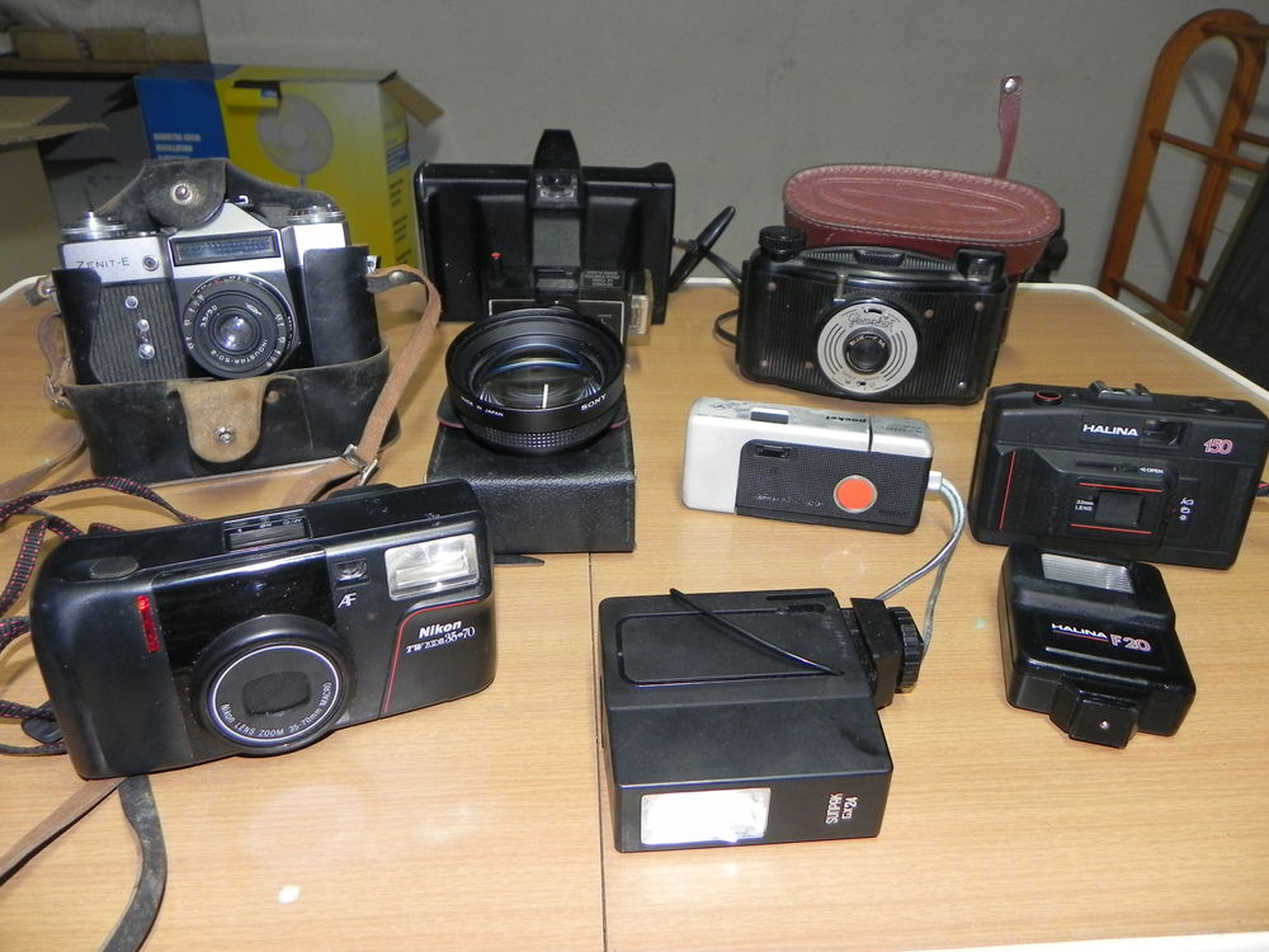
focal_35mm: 26
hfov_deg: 67.3
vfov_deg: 53.1
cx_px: 634
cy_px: 476
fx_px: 953
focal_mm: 4.6
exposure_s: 1/30
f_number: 2.8
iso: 200
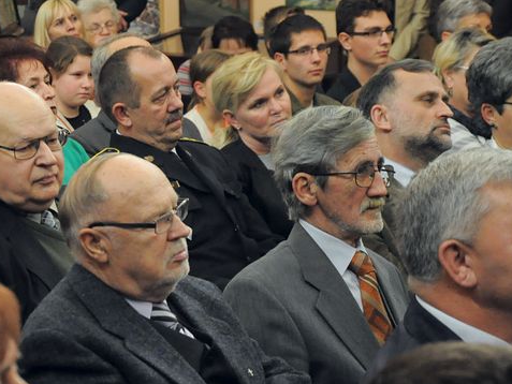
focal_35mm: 149
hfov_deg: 13.2
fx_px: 2204
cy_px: 250
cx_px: 173
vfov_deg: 10.0
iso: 2500
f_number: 5
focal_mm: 58
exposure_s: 1/80
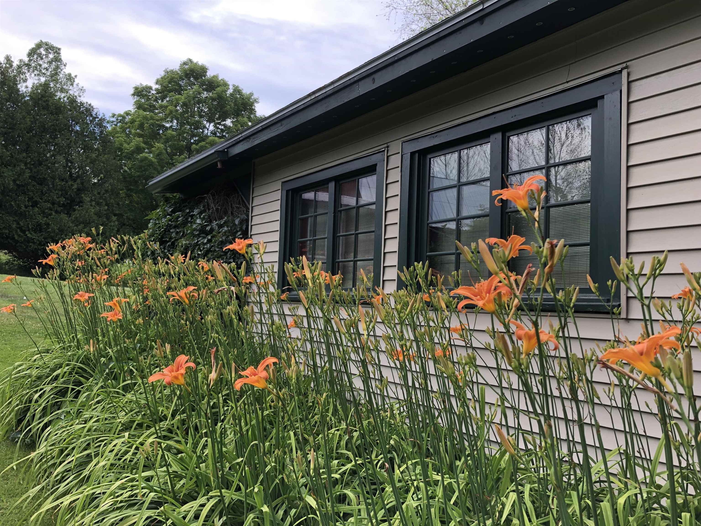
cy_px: 263
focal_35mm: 28
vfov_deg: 49.7
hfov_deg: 63.4
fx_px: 567
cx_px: 350
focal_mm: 3.99
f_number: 1.8
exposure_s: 1/369
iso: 20
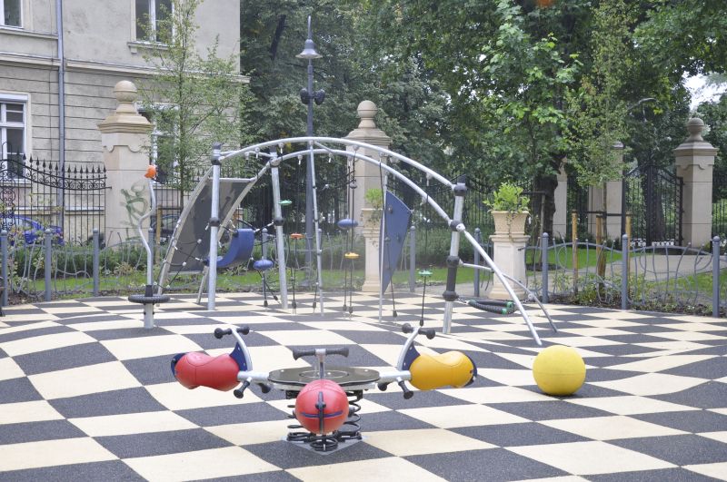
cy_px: 241
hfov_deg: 33.4
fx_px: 1210
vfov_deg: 22.6
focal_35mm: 60
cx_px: 364
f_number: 7.1
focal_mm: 40
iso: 200
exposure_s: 1/50
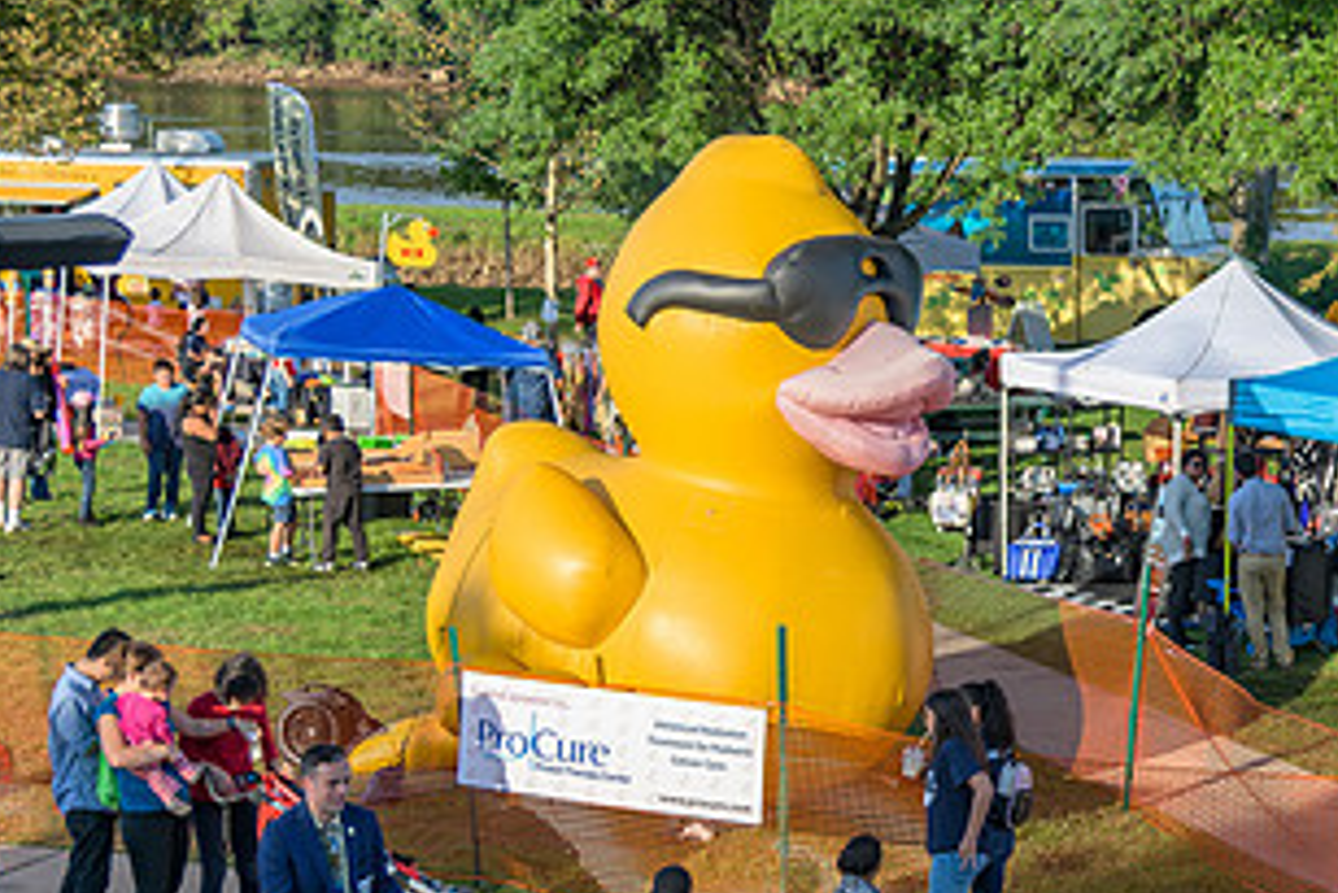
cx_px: 1033
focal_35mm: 87
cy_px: 464
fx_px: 3235
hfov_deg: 23.1
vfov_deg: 15.7
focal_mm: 46
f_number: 4
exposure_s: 1/200
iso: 64
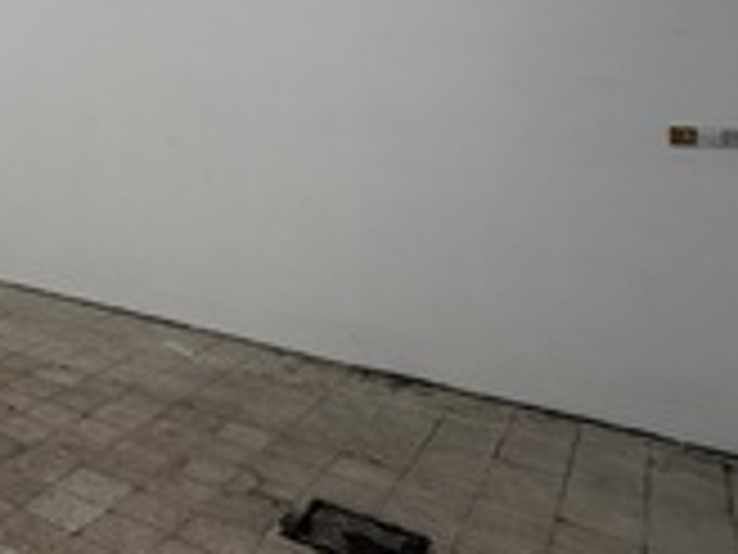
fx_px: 831
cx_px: -151
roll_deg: +1.1
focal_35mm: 39
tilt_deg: -1.9
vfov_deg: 35.4
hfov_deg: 36.6
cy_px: 97
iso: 64
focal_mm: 2.22
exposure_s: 1/239
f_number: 2.2
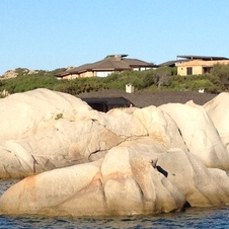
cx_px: 139
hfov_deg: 10.7
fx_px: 1227
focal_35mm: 164
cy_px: 111
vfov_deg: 10.7
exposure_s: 1/1905
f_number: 2.4
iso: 64
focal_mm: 4.28
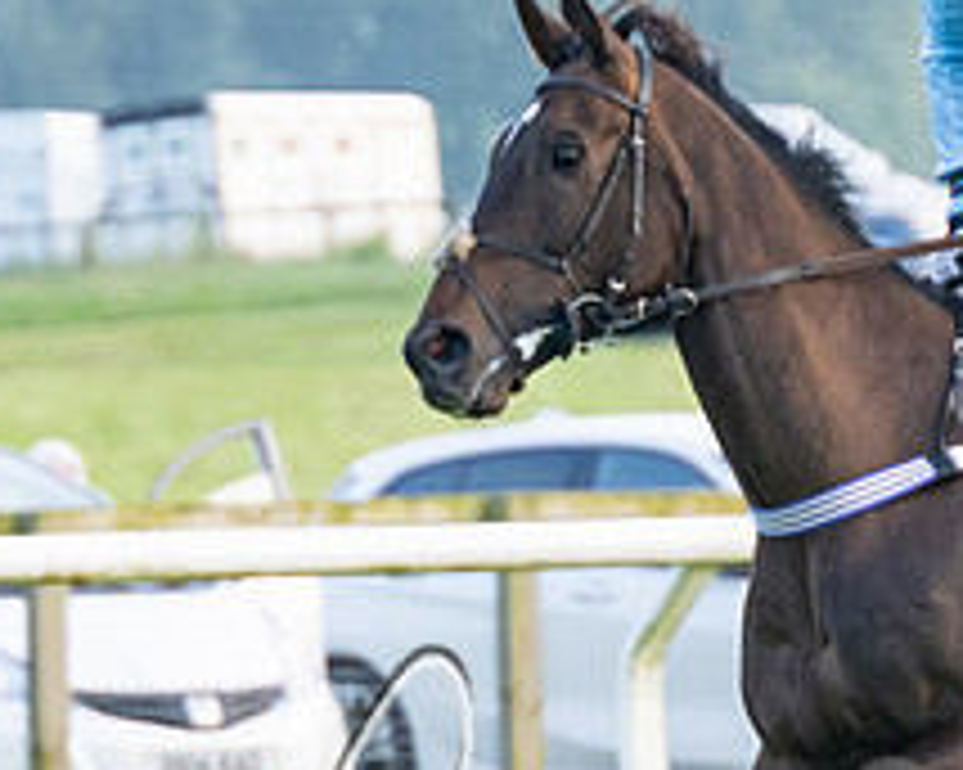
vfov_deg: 2.3
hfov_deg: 2.8
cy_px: 407
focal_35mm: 686
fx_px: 19543
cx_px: 1121
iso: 400
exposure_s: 1/500
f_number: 4
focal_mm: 120
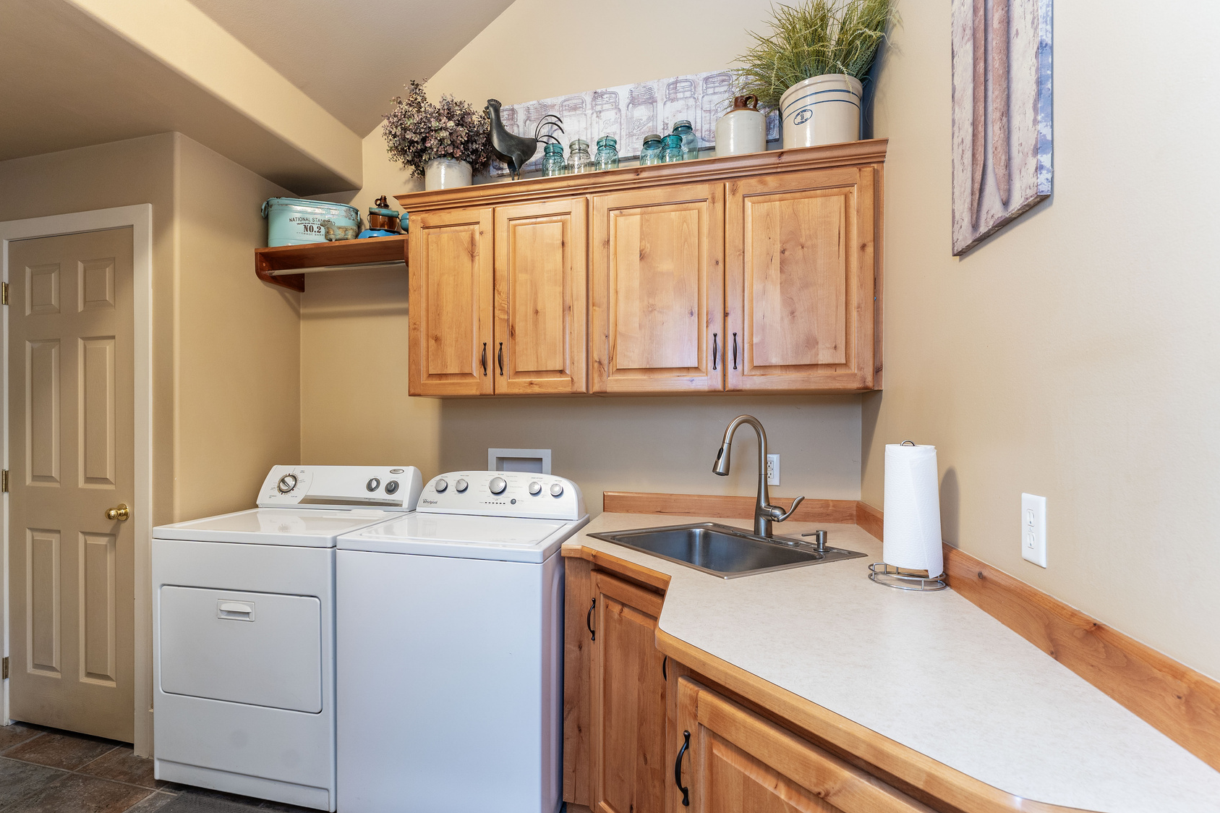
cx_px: 555
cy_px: 426
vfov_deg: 70.4
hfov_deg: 93.0
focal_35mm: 17
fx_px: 576
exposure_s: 1/1.25
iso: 320
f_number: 7.1
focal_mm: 14
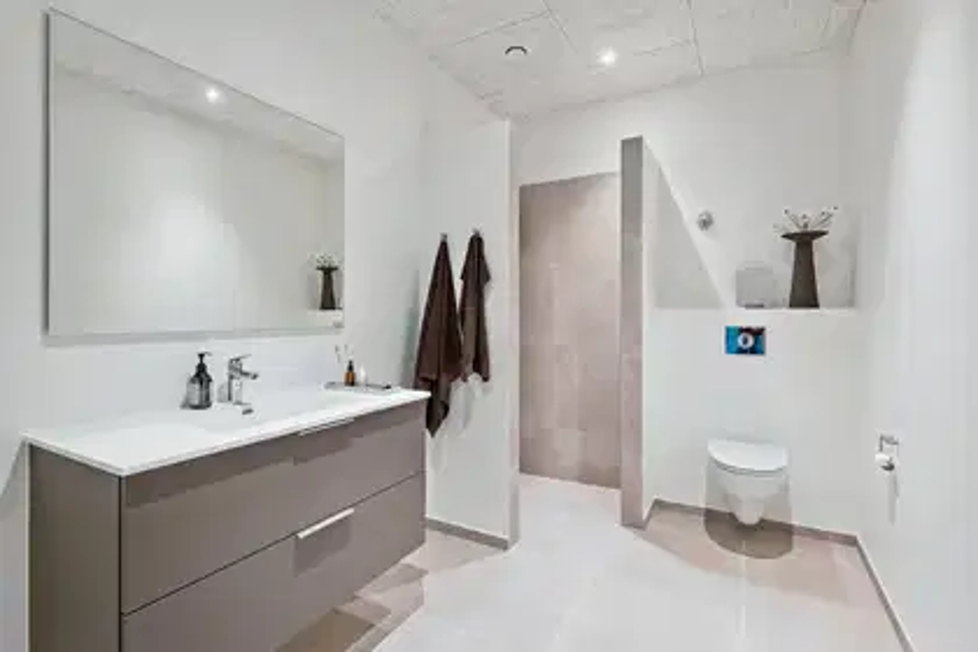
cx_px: 489
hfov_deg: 96.7
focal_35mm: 16
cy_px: 326
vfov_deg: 73.7
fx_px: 435
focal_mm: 10.5
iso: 800
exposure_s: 1/2.5
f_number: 8
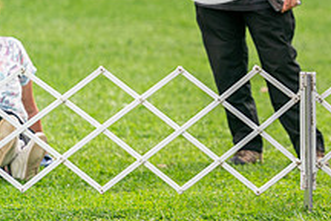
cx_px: 395
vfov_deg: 2.6
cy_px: 31
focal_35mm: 531
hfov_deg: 3.9
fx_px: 4882
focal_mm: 198
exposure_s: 1/1600
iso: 400
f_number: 3.5
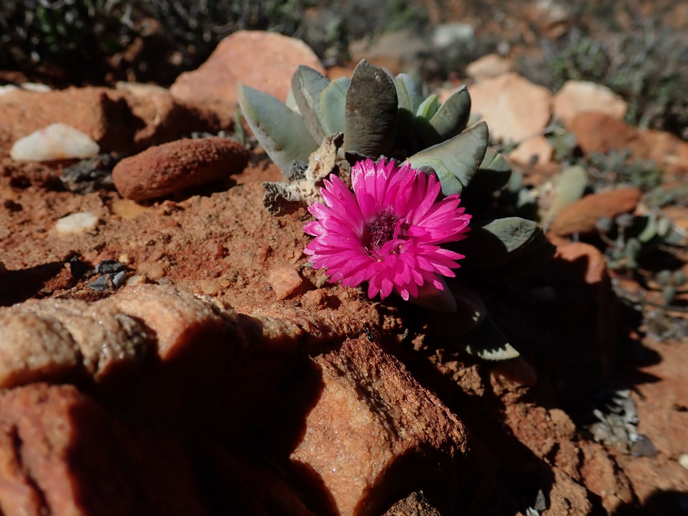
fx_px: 596
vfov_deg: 46.8
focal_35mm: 30
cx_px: 344
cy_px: 258
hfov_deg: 60.0
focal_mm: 5.5
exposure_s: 1/250
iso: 100
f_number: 9
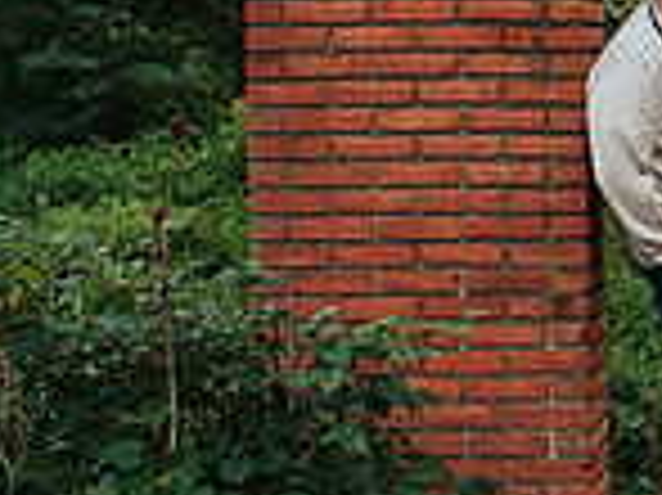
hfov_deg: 12.0
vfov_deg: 9.7
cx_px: 1154
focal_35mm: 153
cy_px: 156
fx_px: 2924
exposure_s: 1/500
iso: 1000
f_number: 3.2
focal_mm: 35
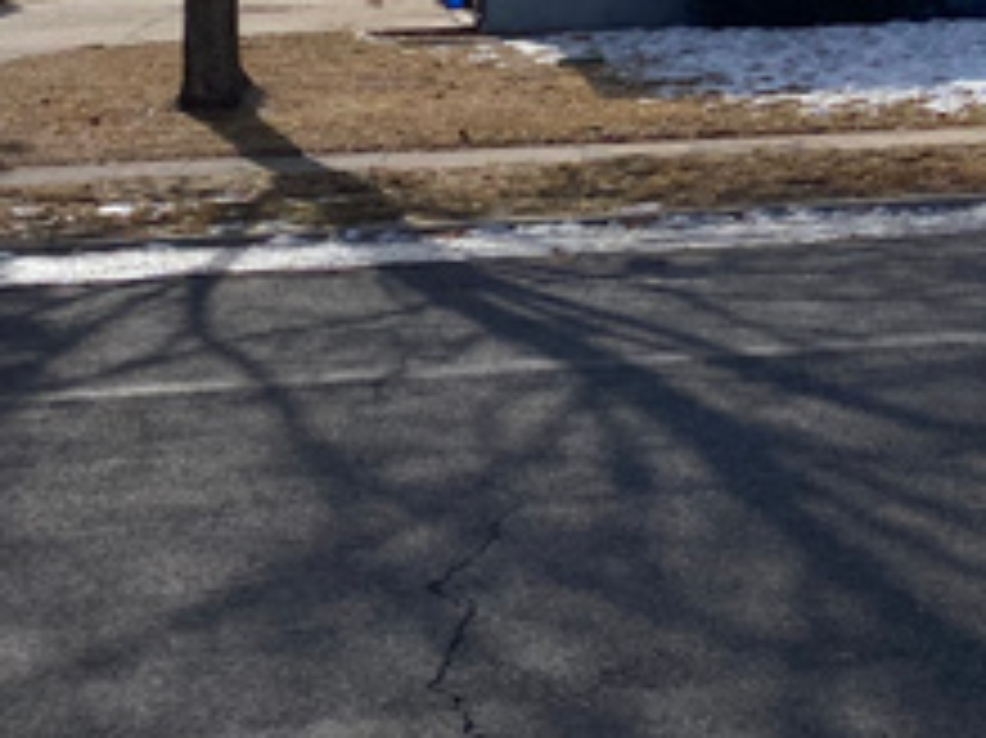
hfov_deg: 23.6
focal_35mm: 76
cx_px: 1153
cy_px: -189
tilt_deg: +3.5
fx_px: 2164
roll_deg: +0.2
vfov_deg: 18.2
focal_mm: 4.25
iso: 32
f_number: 1.8
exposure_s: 1/7194
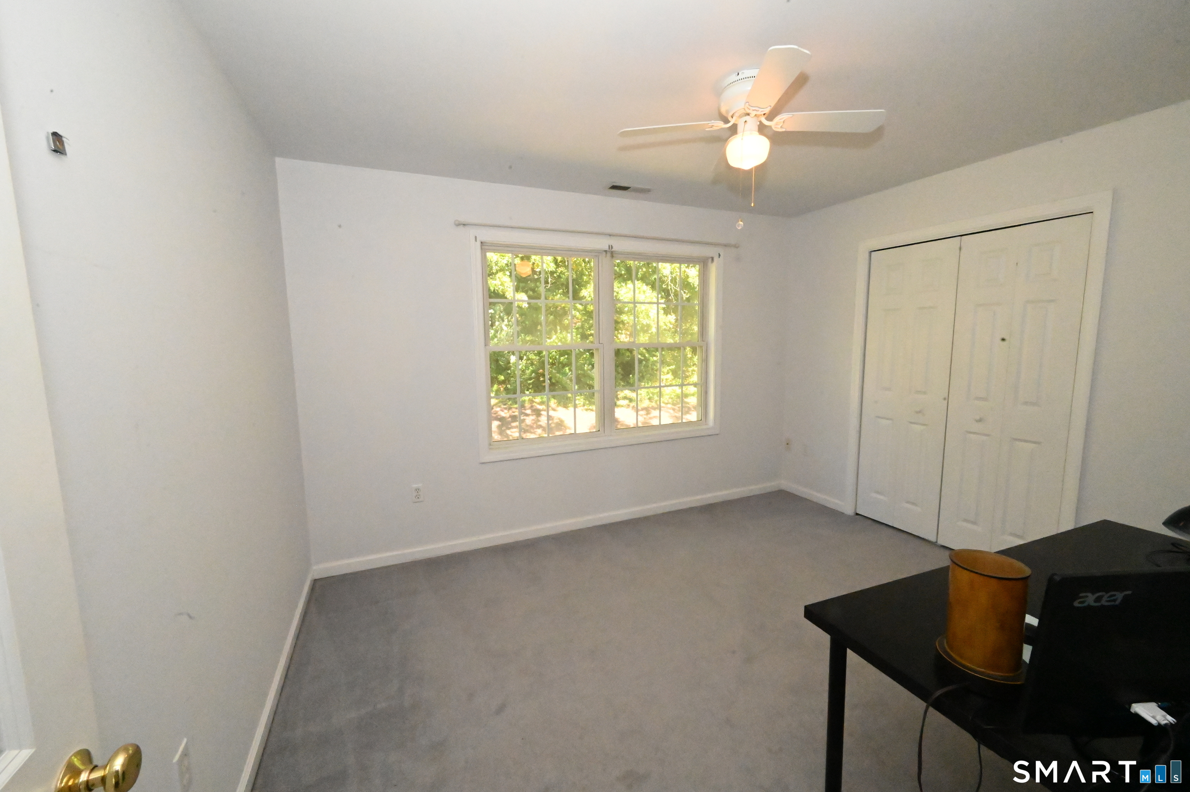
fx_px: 462
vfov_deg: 81.1
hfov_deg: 104.3
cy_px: 396
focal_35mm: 14
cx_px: 595
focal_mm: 14
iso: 25600
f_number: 22
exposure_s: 1/200
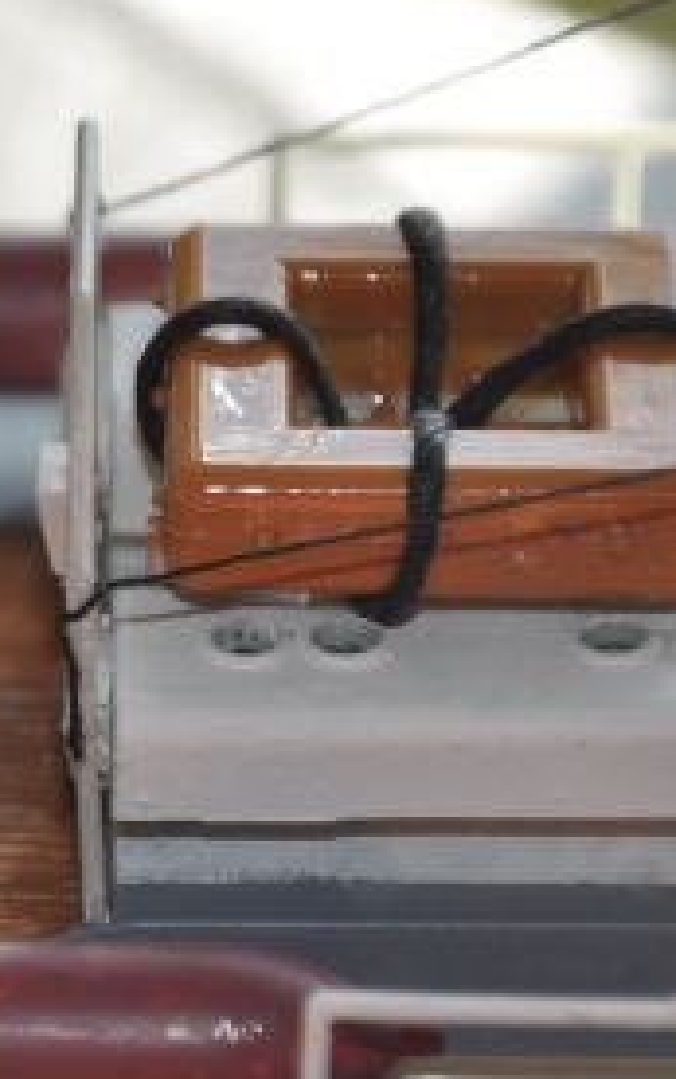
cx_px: -664
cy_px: 584
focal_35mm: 464
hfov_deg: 2.8
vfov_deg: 4.5
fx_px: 13663
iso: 200
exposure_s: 1/200
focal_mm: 105
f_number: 6.3
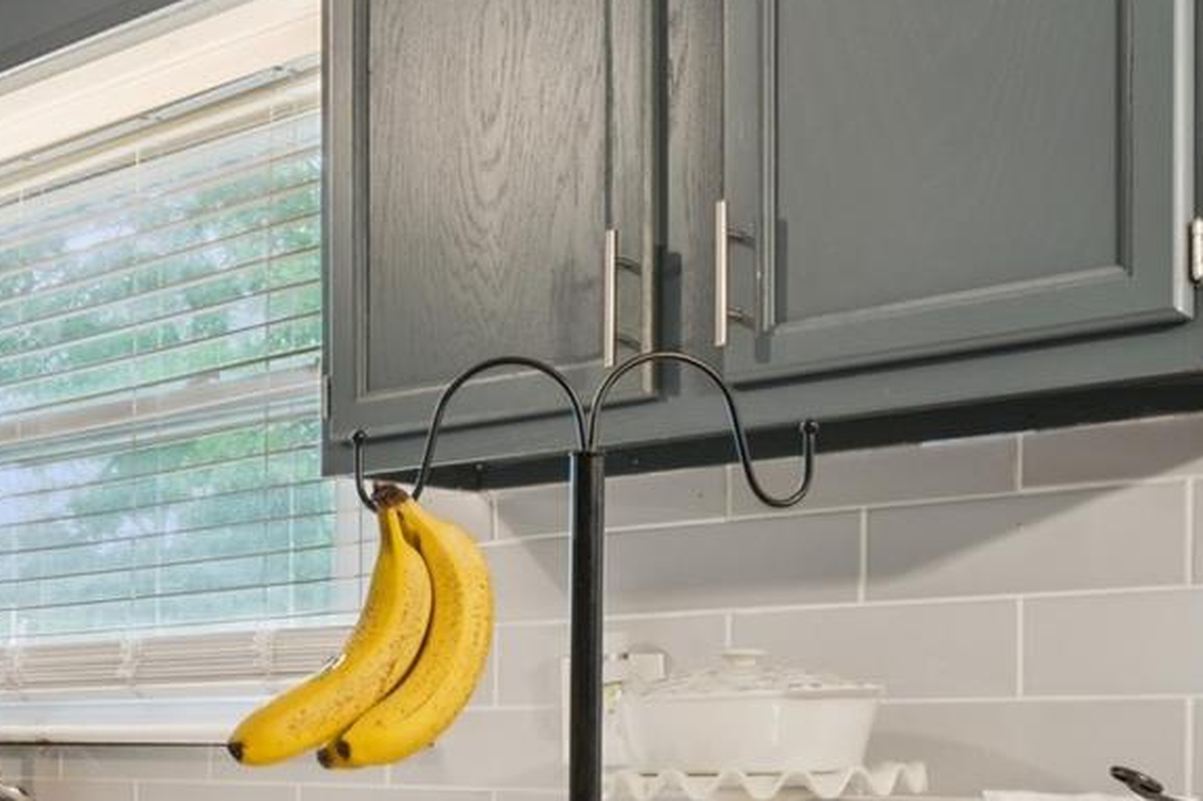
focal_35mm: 59
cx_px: -215
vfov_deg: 22.4
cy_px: 712
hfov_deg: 29.5
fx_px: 1975
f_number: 13
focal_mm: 16.6
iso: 100
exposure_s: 1.6
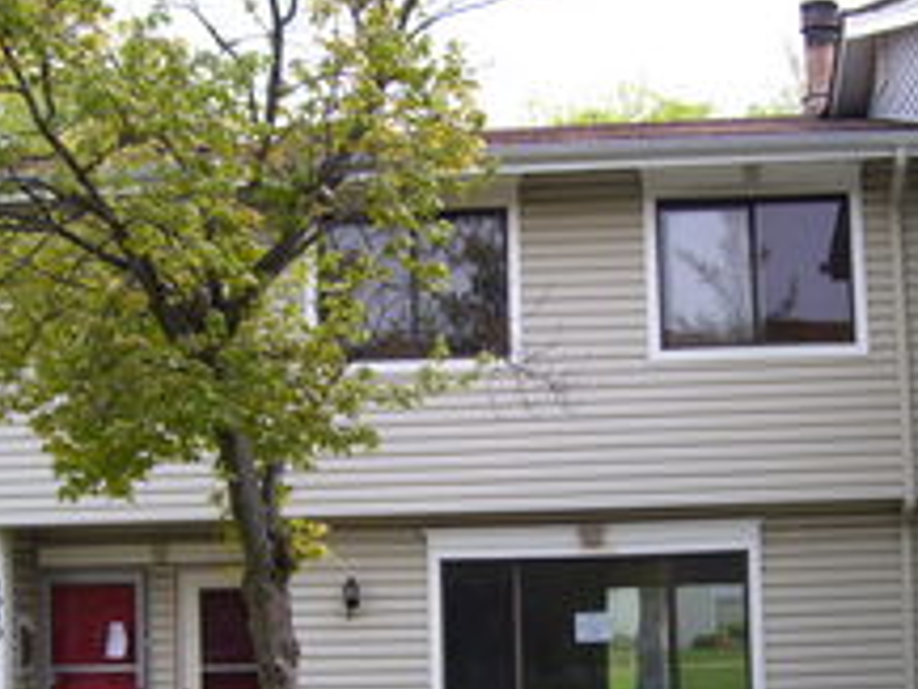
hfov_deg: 32.6
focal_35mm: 59
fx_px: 1566
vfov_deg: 24.7
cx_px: 516
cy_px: 461
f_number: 4.8
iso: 80
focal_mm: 6
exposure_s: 1/250
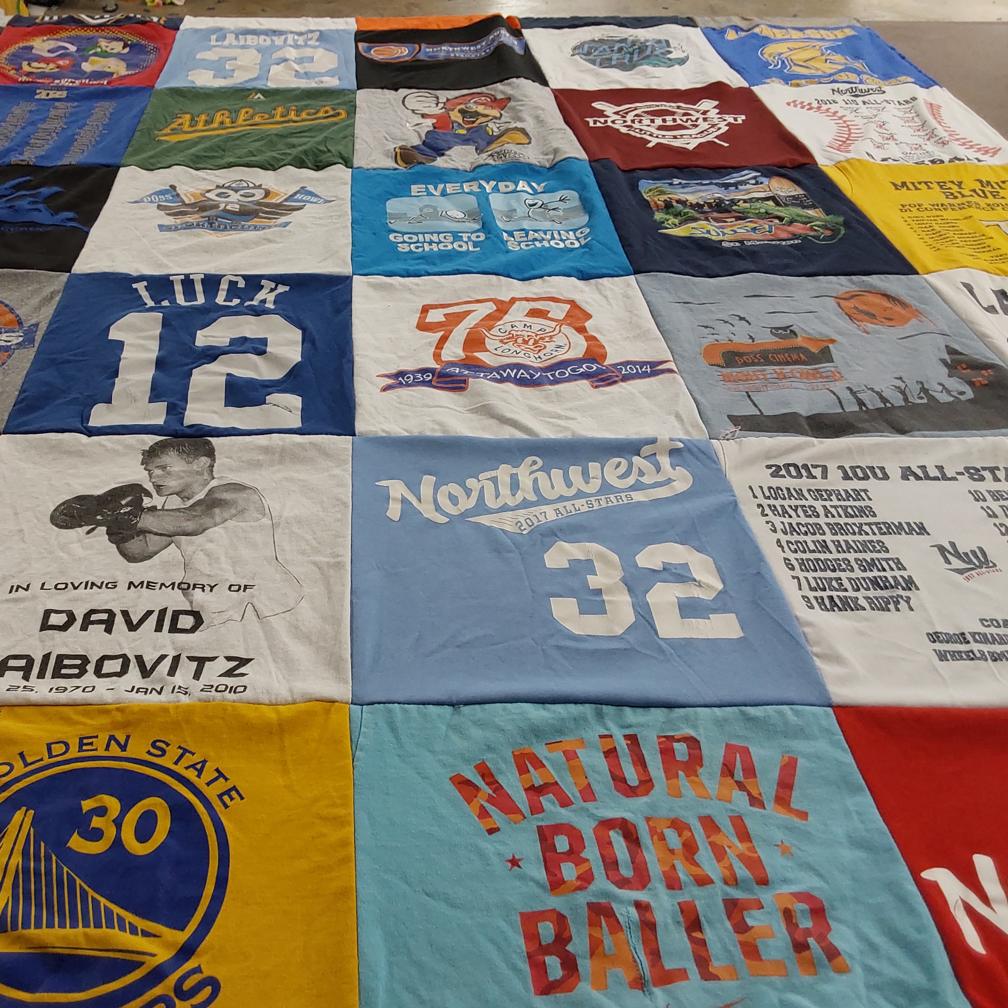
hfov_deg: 47.6
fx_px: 1120
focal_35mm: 34
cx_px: 328
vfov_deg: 48.4
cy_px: 509
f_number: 1.9
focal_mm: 2.91
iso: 80
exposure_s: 1/60
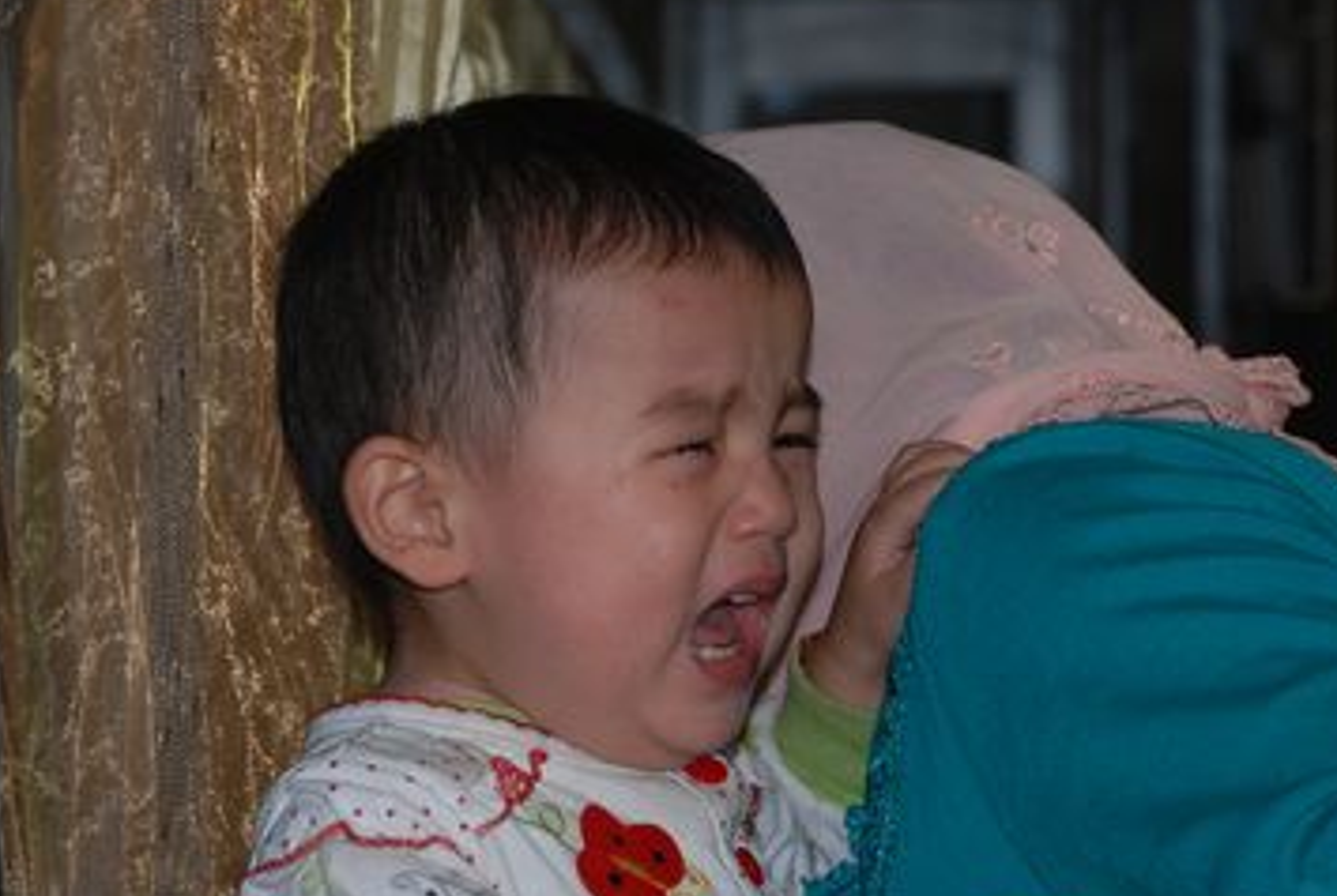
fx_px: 4873
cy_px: 341
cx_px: 463
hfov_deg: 15.6
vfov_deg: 10.5
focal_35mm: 131
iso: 200
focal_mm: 62
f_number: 5.3
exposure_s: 1/60
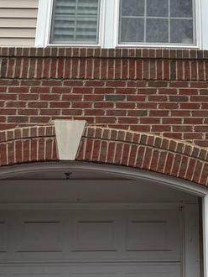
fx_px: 680
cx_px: 167
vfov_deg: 20.2
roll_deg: -1.5
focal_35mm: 85
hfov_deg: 17.2
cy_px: -121
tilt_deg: +29.9
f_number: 1.6
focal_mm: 5.96
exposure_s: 1/3279
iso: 50
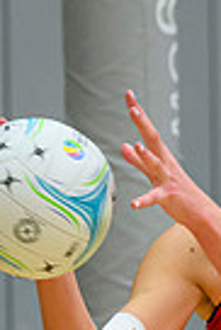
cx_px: 334
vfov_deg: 2.4
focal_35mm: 842
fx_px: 7733
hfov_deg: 1.6
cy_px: 556
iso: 4000
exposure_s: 1/1000
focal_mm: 150
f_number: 3.2
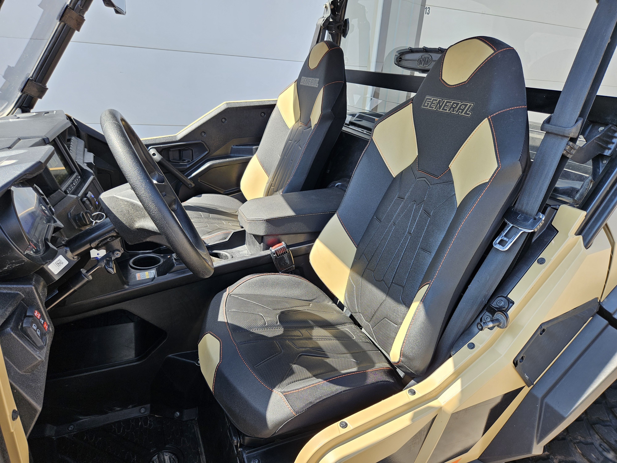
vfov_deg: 58.9
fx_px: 410
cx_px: 308
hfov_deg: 73.9
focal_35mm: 23
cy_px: 232
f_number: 1.8
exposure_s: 1/307
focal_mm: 5.4
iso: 25
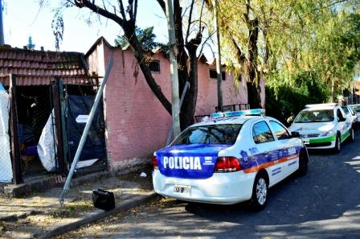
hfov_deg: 67.5
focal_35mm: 27
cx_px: 180
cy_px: 120
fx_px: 270
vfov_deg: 47.8
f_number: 22
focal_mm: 18
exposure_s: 1/50
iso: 1600
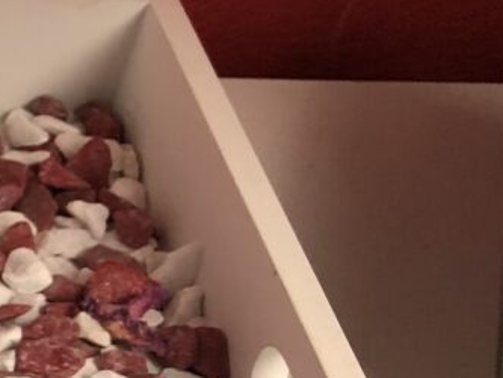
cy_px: 411
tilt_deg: -46.5
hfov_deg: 12.9
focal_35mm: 129
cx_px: -554
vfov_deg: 11.3
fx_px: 1875
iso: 32
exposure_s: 1/33
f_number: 1.8
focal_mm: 3.99
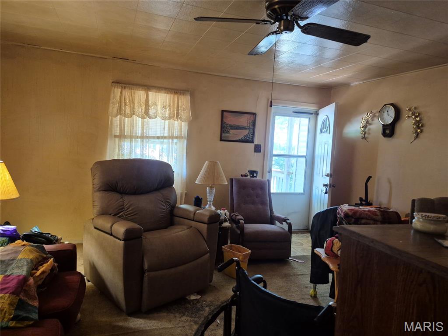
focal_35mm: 23
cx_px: 224
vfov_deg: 58.9
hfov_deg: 73.9
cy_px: 168
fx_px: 298
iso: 640
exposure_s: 1/120
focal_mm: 5.4
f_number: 1.8
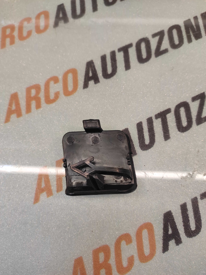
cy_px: 138
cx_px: 103
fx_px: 135
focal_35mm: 17
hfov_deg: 74.7
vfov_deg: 91.1
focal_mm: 4.74
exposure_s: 1/50
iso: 183
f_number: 1.79
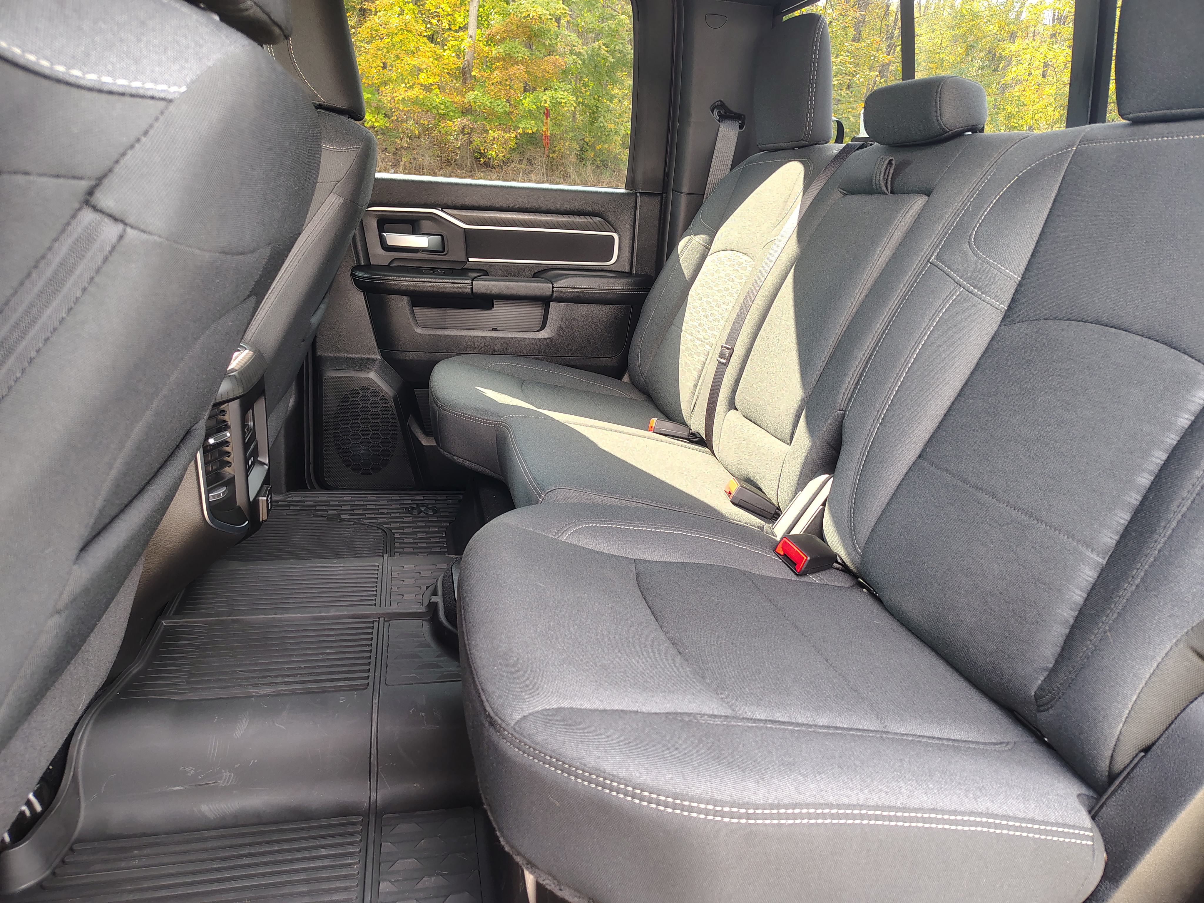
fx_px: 835
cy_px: 452
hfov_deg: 71.6
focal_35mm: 24
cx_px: 602
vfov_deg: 56.8
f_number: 1.8
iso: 400
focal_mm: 5.56
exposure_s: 1/105
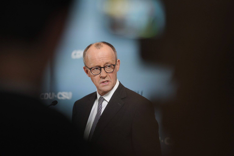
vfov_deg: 10.2
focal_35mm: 135
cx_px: 117
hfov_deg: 15.2
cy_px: 78
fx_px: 877
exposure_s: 1/800
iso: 1600
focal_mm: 135
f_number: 1.8
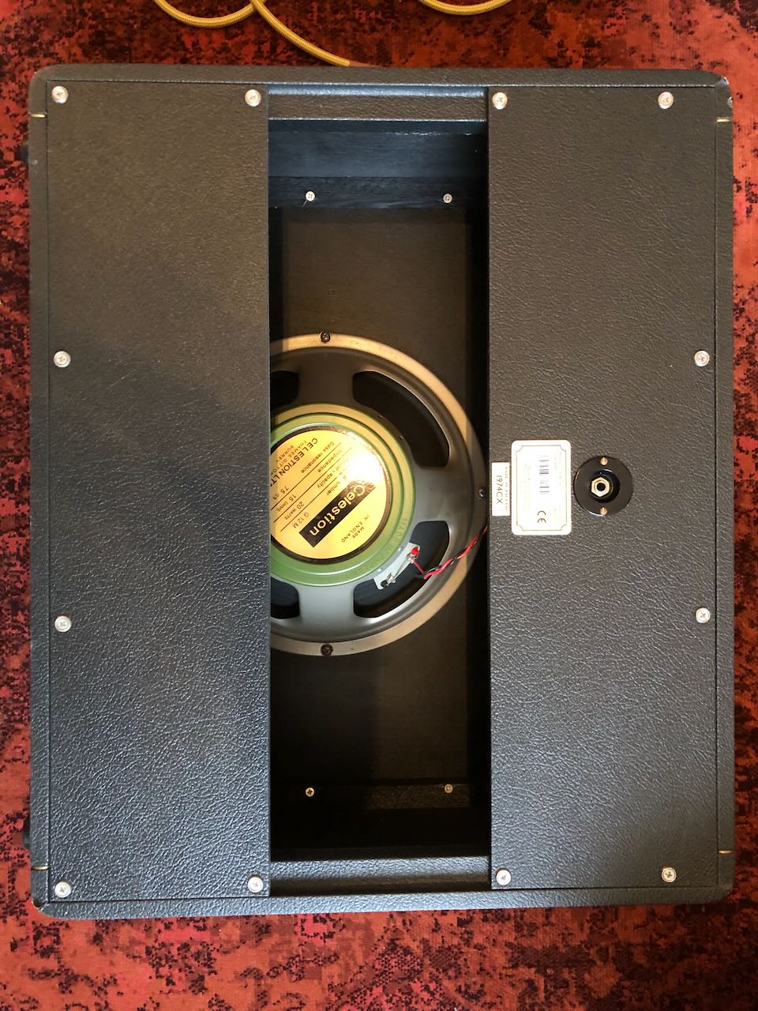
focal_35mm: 28
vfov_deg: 63.4
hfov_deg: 49.7
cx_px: 379
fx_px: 818
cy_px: 506
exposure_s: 1/4
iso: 100
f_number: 1.8
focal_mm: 4
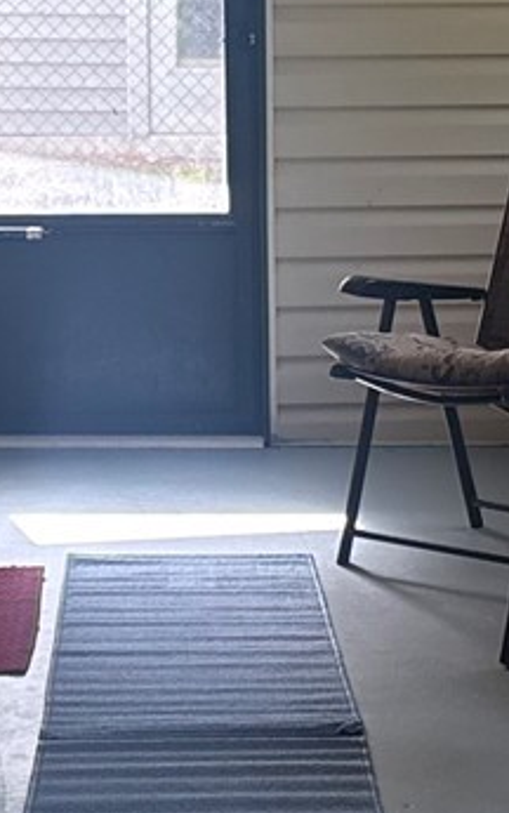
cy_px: 434
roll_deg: +0.1
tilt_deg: -10.6
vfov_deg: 17.7
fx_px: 2616
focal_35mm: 118
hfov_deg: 11.1
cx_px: 403
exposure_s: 1/136
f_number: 1.78
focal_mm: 6.76
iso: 200
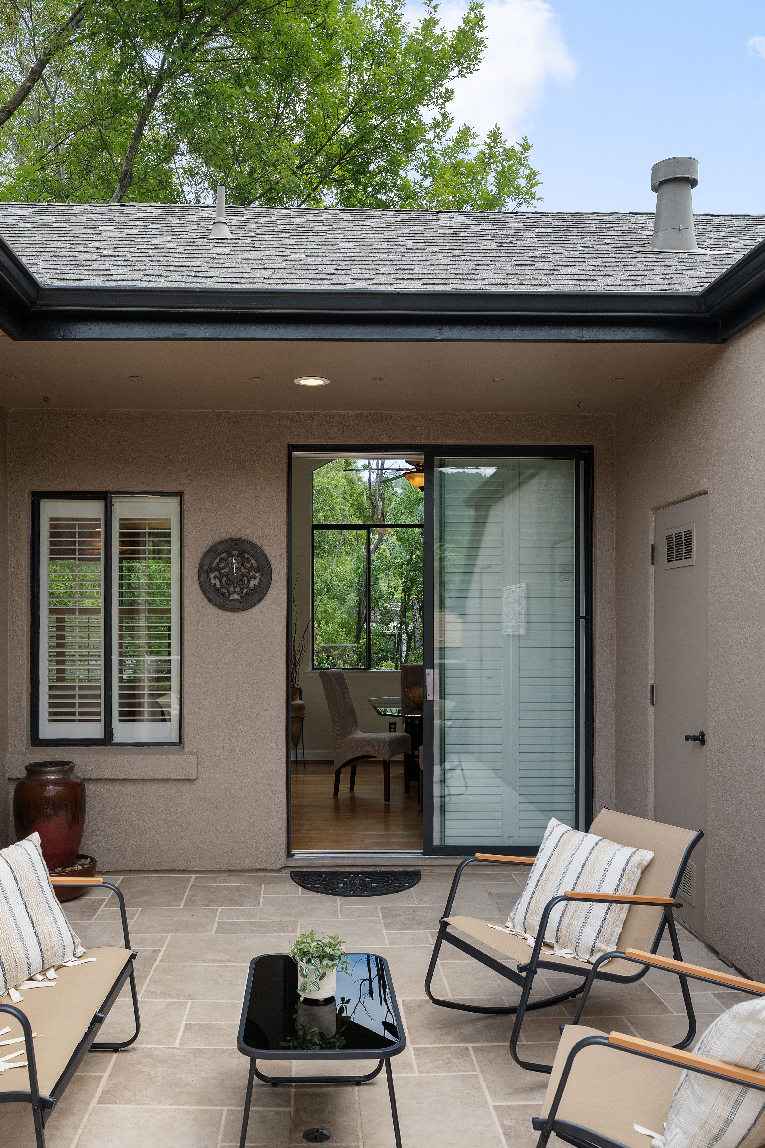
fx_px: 952
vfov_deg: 61.9
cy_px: 652
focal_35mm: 30
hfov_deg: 43.7
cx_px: 332
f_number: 6.3
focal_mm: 17.5
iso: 400
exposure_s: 1/200
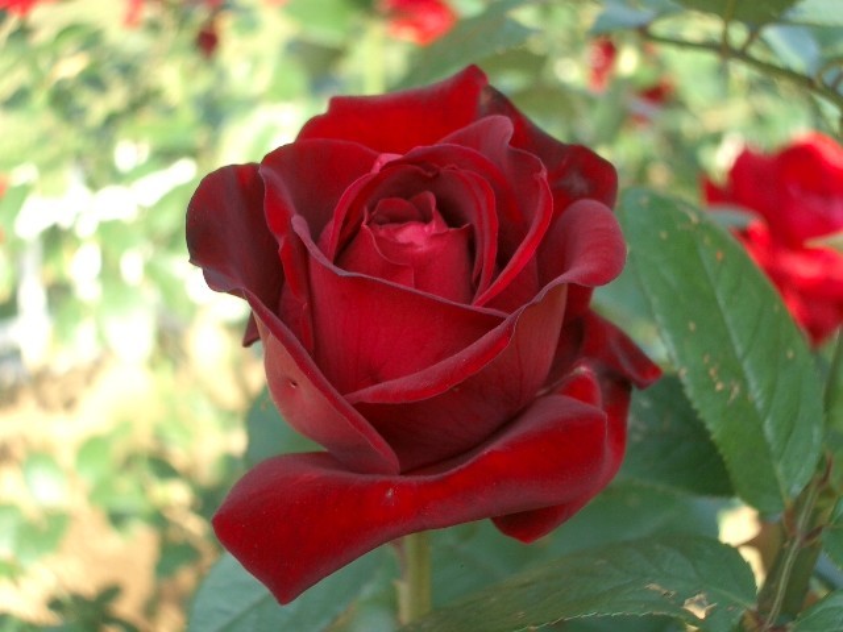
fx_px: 1510
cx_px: 422
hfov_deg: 31.2
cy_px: 316
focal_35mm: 62
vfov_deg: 23.7
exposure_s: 1/125
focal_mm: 10.2
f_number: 3.5
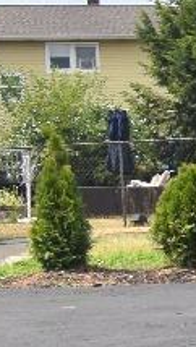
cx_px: 1064
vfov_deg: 10.8
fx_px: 1822
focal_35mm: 198
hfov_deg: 4.8
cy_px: 290
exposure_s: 1/400
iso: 200
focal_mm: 18
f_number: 10
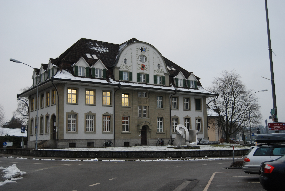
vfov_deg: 32.0
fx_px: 333
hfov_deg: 46.3
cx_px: 142
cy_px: 96
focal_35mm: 42
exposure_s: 1/125
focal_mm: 28
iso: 360
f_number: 4.2
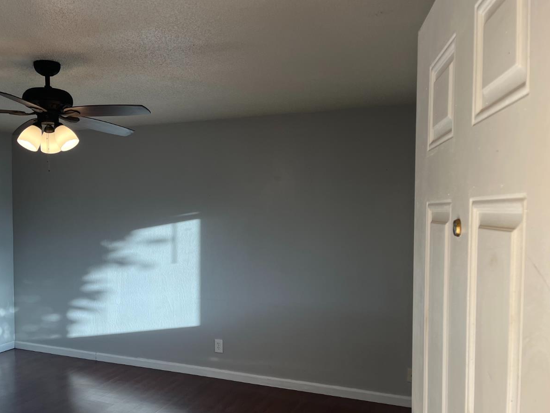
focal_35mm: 33
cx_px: 206
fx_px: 524
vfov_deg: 42.8
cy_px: 232
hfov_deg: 54.7
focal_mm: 5.1
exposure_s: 1/202
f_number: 1.6
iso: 40
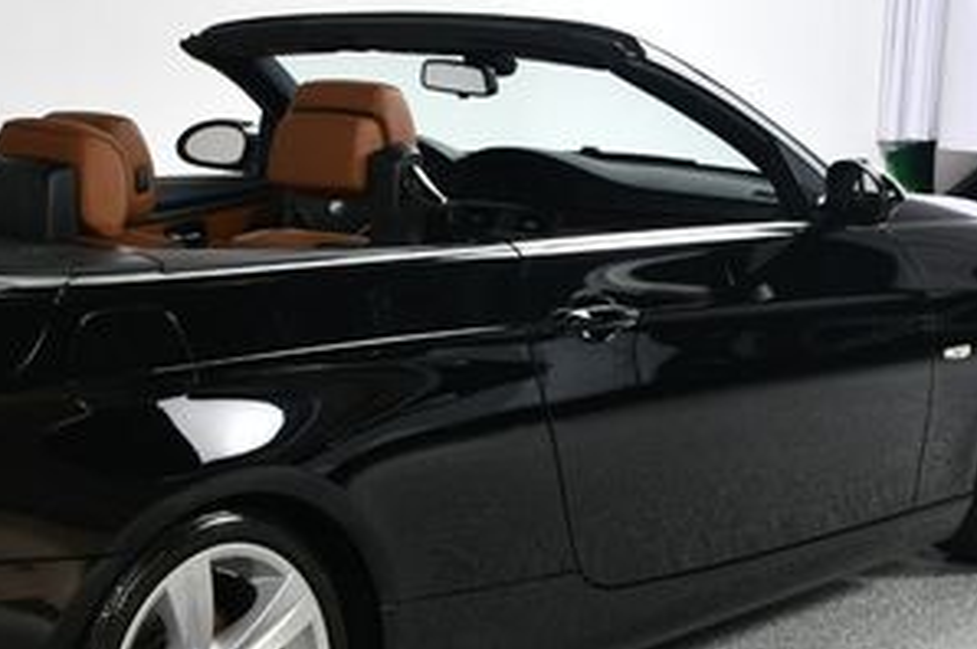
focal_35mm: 86
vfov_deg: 15.8
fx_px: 2331
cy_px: 511
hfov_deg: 23.2
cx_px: 138
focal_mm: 27
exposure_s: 1/160
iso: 100
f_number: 9
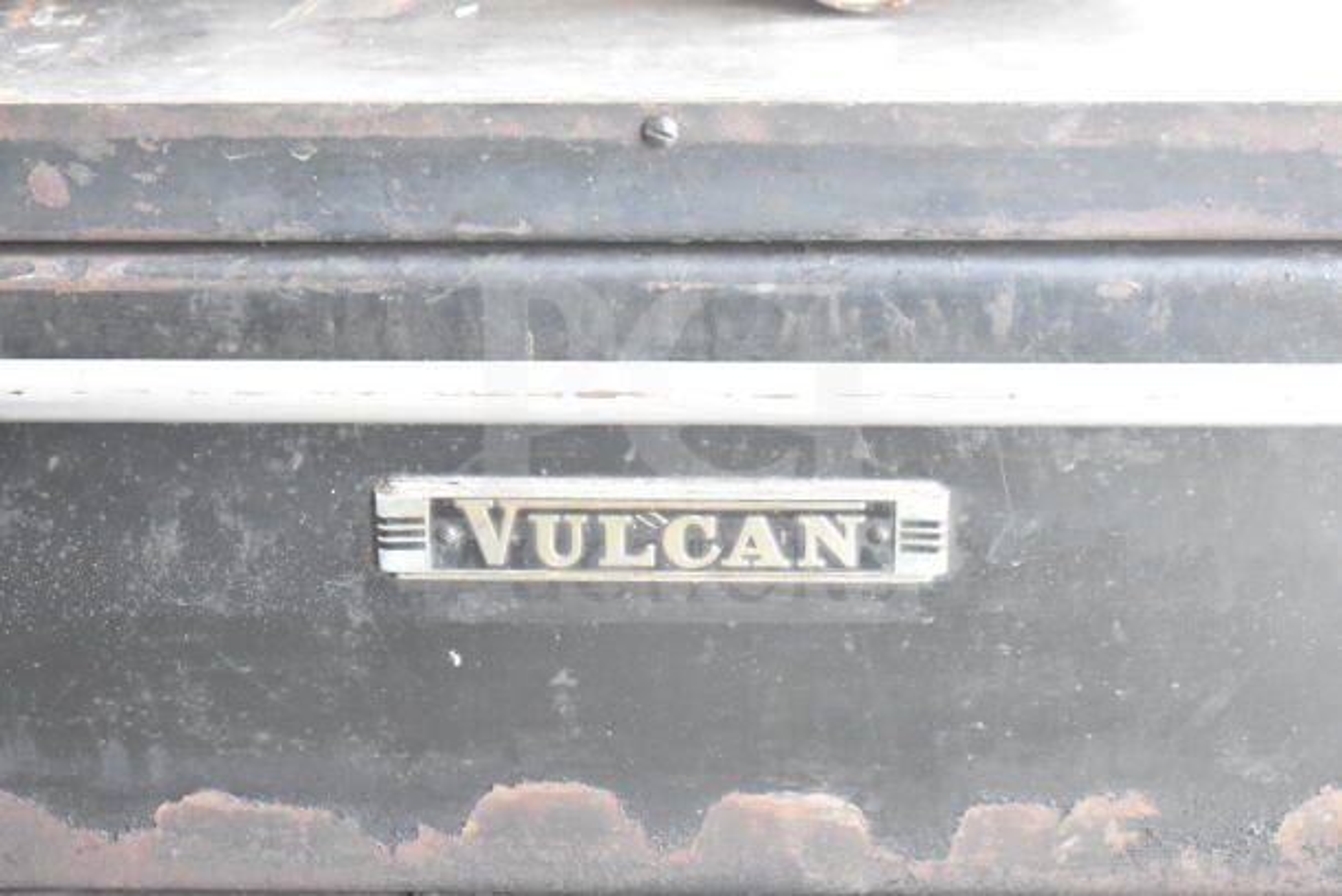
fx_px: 3076
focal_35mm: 82
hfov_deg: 24.6
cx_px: 671
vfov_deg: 16.6
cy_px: 448
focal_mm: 55
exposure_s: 1/100
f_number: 5.6
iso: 4500
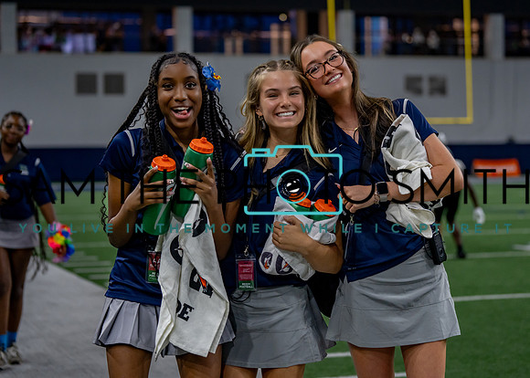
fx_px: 1305
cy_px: 168
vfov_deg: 16.5
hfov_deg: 23.0
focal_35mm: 87
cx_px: 269
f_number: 2.8
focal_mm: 70
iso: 1600
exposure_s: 1/1000
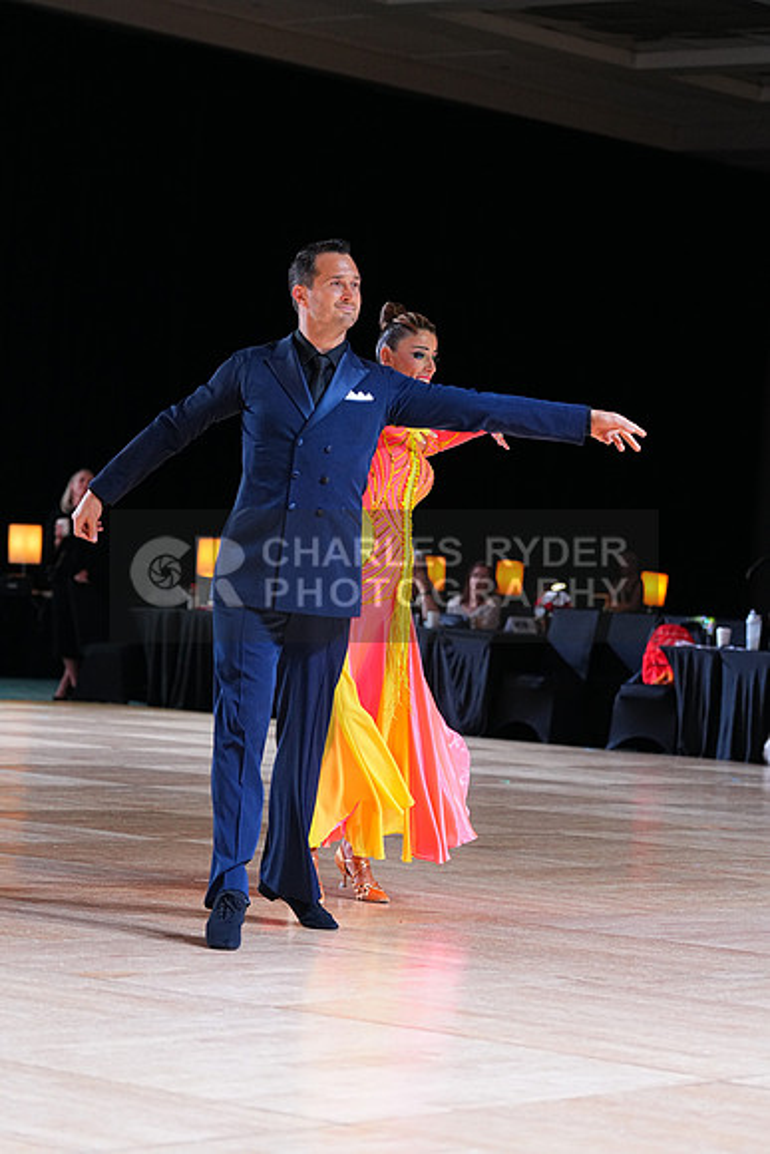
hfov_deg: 13.0
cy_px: 577
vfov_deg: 19.5
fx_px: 3366
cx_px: 385
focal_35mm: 105
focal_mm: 105
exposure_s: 1/400
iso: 2000
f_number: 4
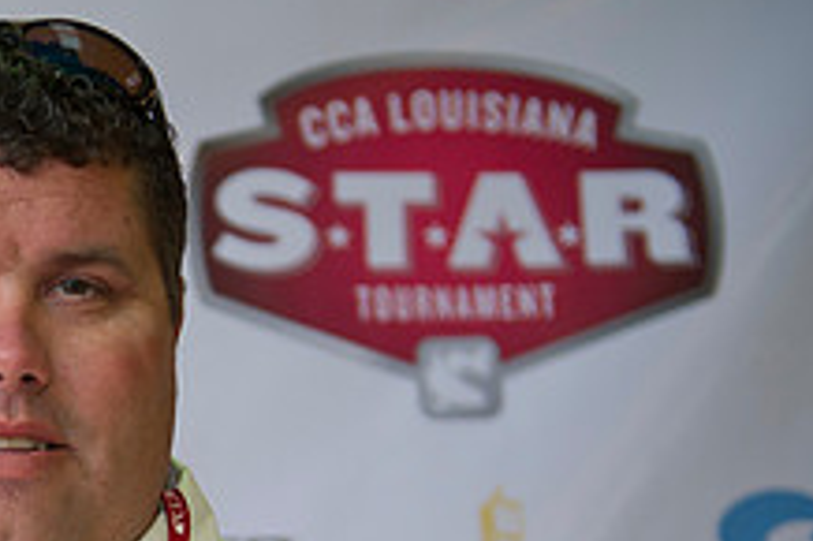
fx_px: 2888
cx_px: -242
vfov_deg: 10.5
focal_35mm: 128
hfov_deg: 15.3
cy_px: 698
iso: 640
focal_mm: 48
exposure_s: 1/125
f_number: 3.2
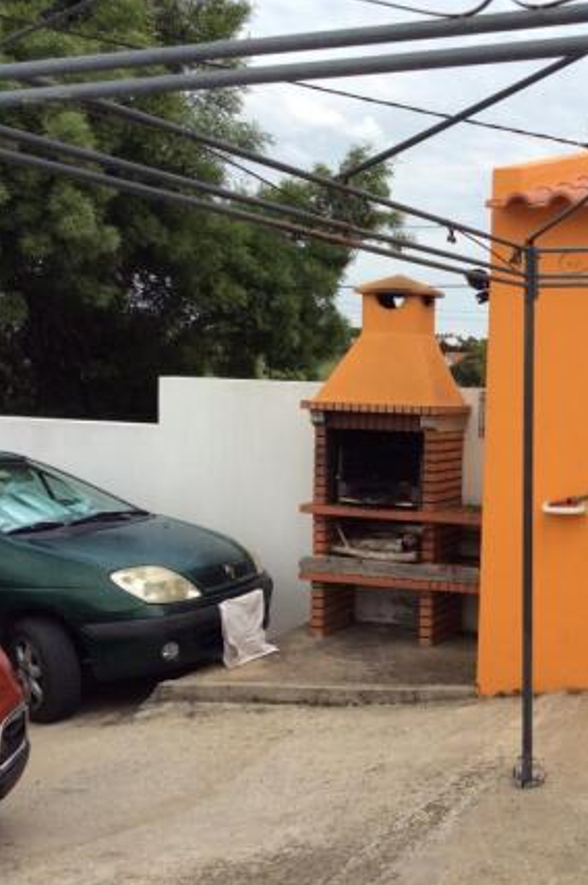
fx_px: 1153
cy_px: 451
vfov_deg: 41.9
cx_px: 537
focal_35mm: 47
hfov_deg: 27.5
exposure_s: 1/1684
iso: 32
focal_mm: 3.3
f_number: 2.4
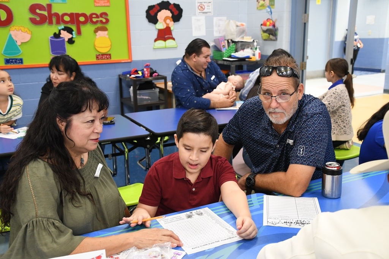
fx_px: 389
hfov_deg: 53.1
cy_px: 130
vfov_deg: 36.8
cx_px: 194
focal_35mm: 36
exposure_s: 1/60
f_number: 5.6
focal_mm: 24
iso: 2000
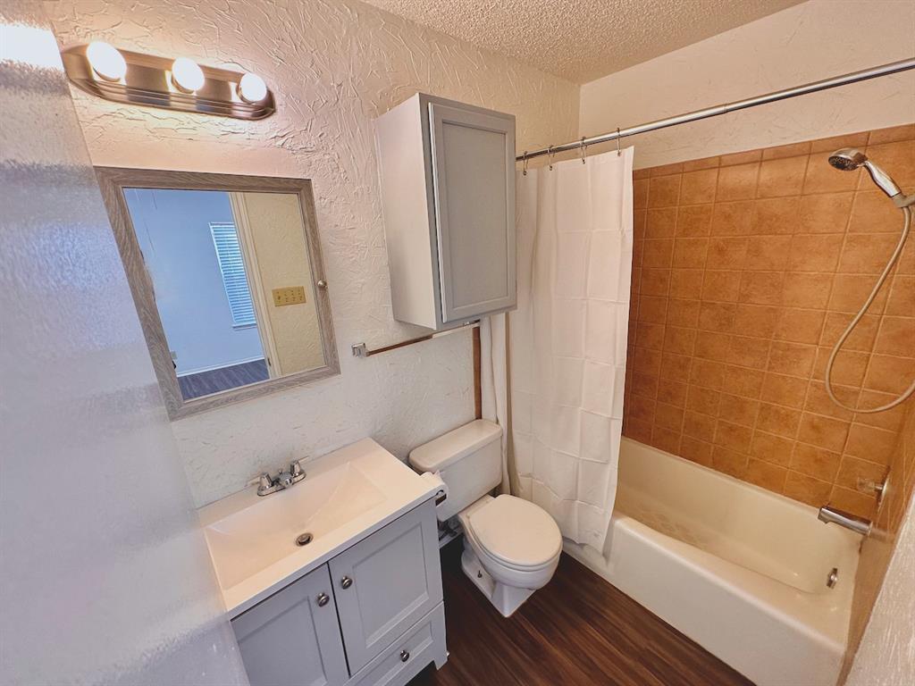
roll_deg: +3.2
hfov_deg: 102.1
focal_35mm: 14
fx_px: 370
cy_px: 343
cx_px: 458
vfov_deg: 85.7
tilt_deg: -16.5
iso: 160
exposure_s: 1/120
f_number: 2.2
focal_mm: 2.22
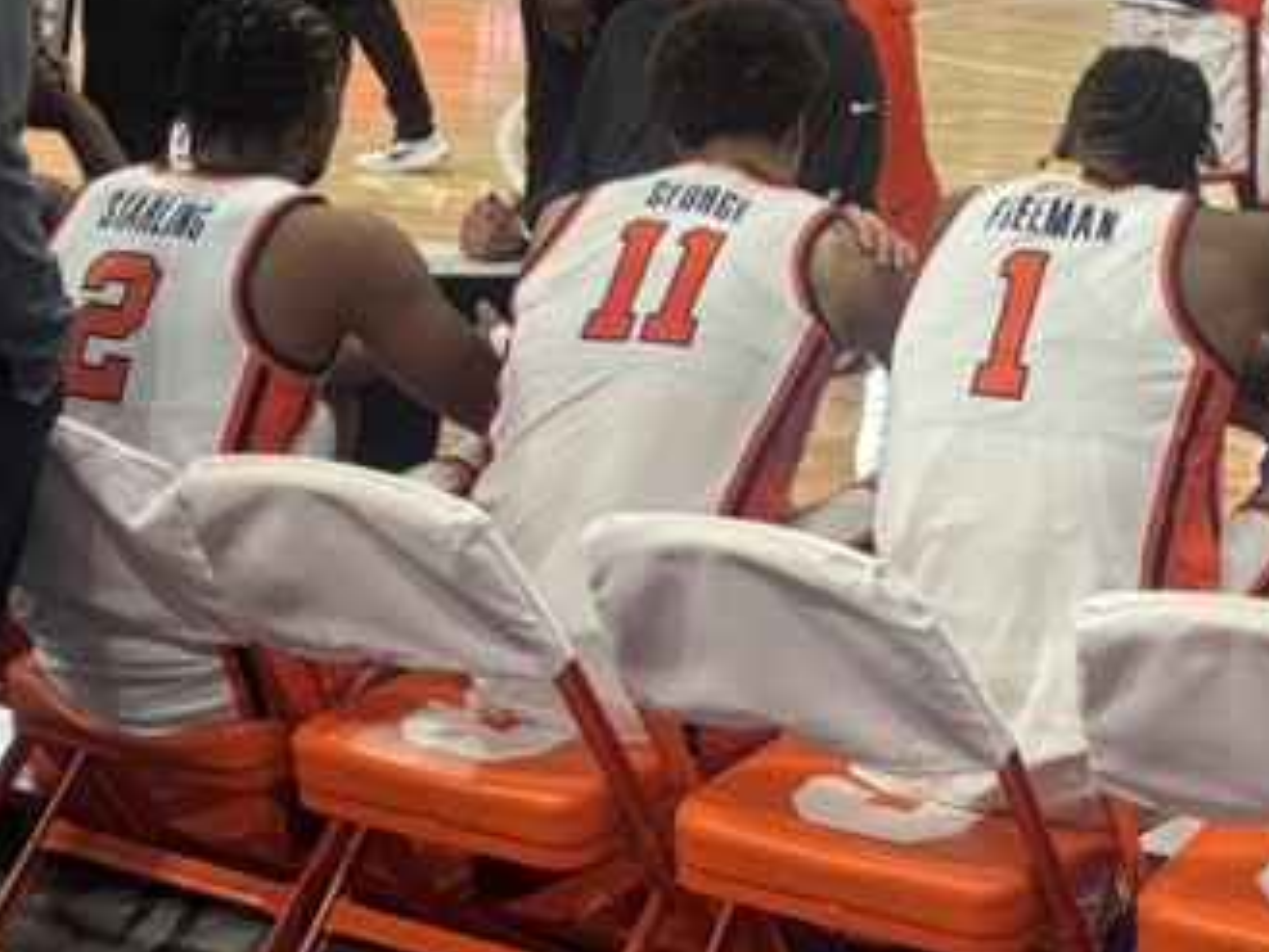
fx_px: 2970
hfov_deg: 23.5
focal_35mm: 81
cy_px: -93
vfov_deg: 17.6
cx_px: 1138
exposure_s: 1/120
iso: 64
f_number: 1.6
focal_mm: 5.96
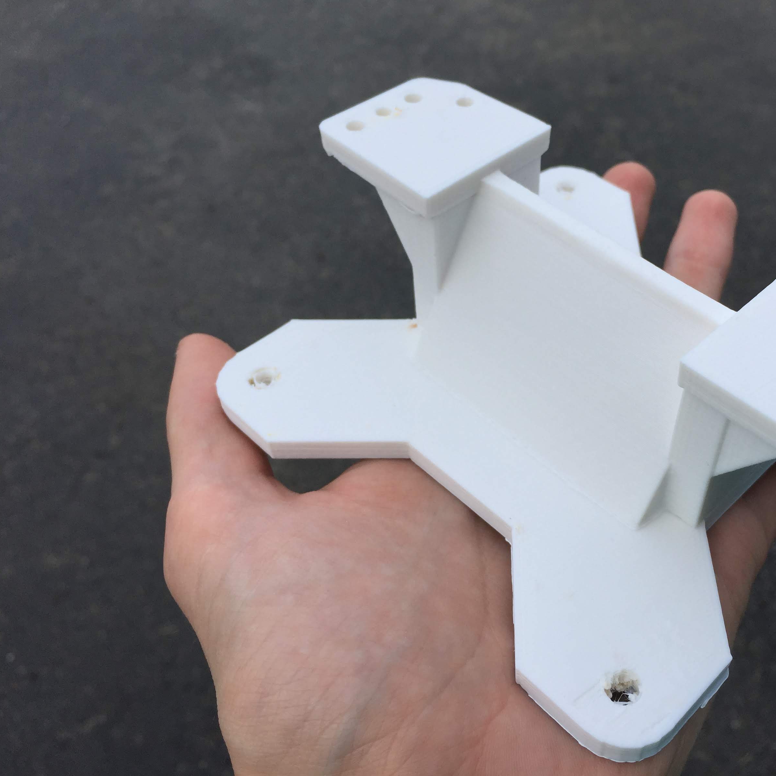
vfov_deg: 47.2
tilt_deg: -47.8
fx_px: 888
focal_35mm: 35
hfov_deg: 46.5
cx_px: 516
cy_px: 384
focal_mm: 4.15
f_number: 2.2
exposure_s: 1/590
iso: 32
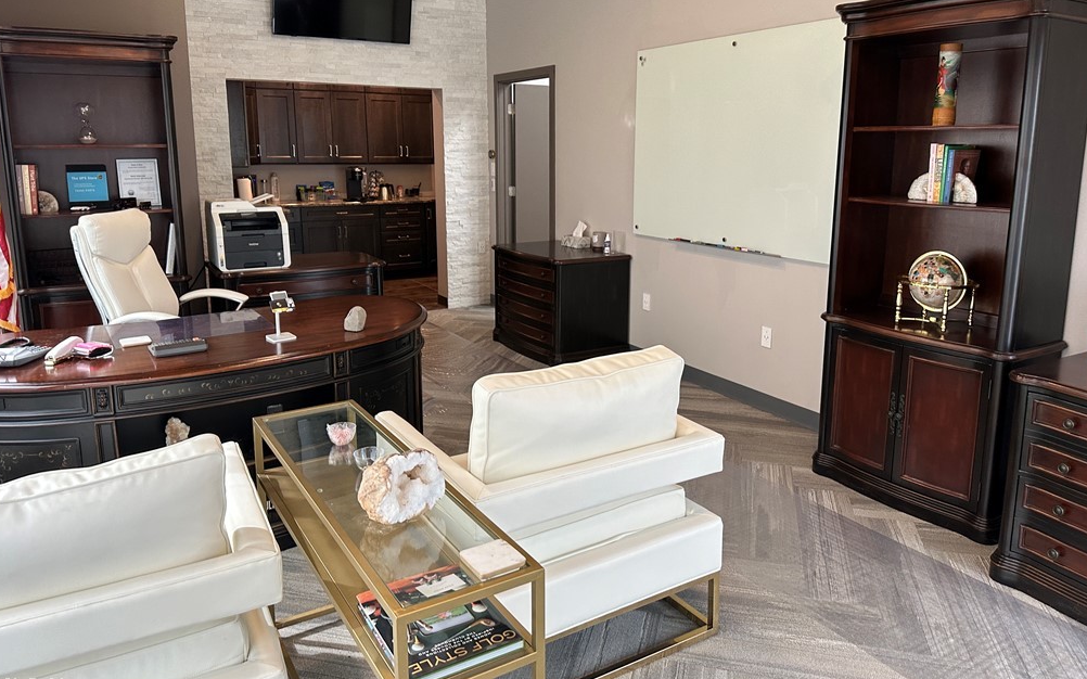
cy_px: 289
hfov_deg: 70.4
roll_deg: -0.2
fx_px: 770
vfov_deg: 47.4
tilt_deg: -9.6
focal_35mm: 26
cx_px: 541
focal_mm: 6.86
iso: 200
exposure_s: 1/120
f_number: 1.78
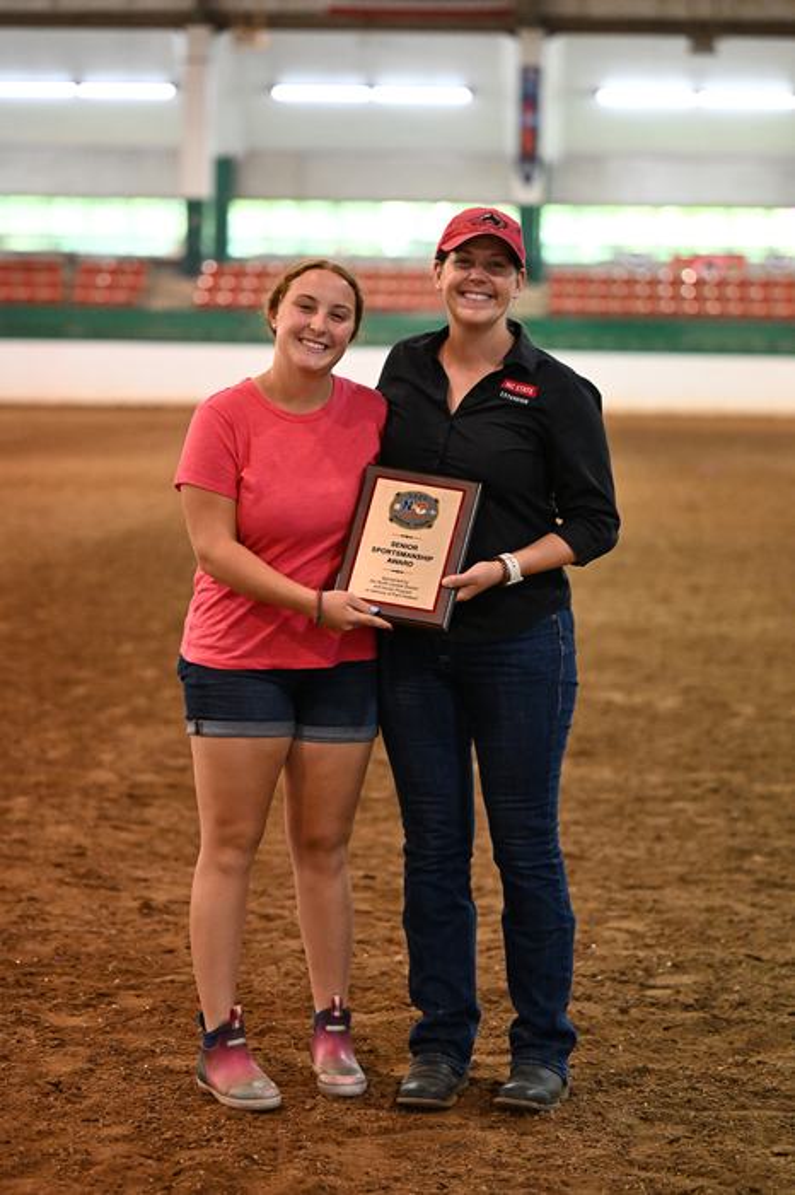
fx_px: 3150
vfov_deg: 21.5
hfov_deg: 14.4
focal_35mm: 95
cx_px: 398
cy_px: 598
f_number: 2.8
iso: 8000
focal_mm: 95
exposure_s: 1/640
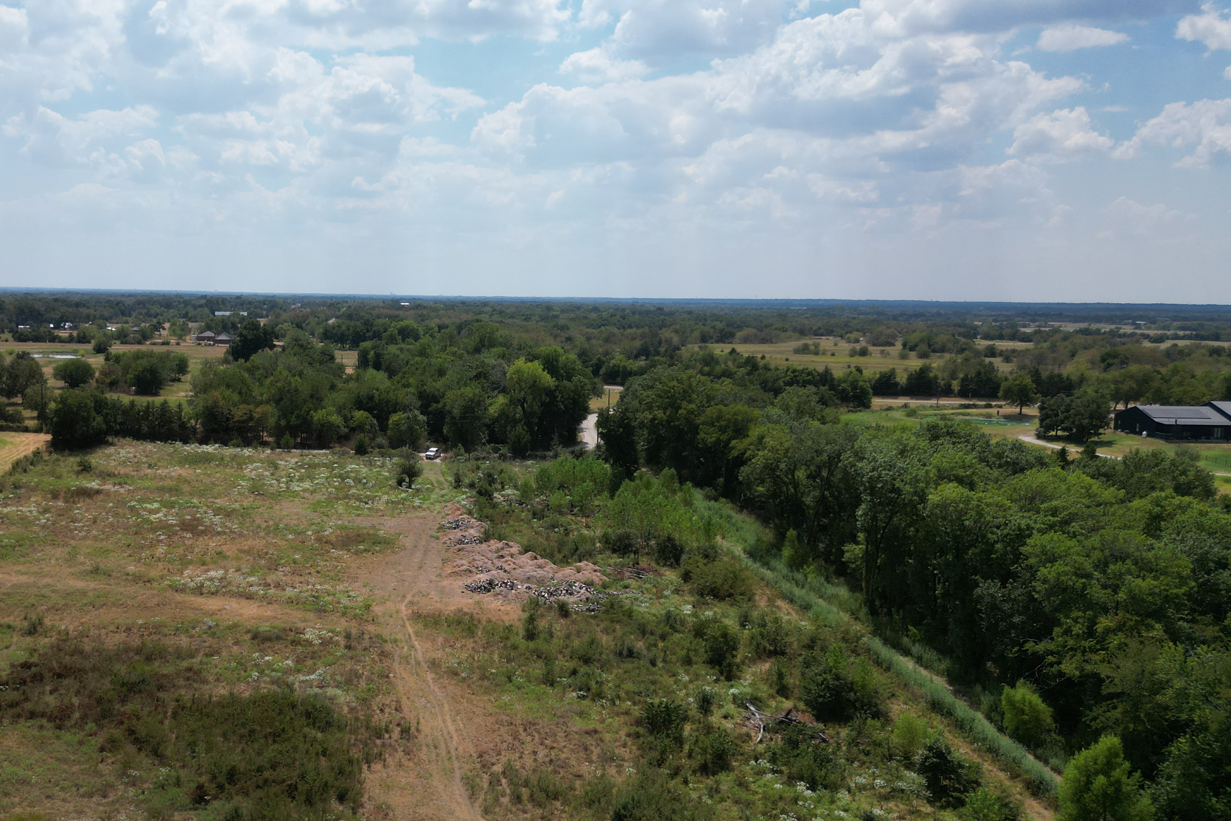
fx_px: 1197
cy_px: 429
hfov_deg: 53.5
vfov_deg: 37.8
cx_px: 419
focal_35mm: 35
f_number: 1.7
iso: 130
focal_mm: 6.72
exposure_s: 1/6000
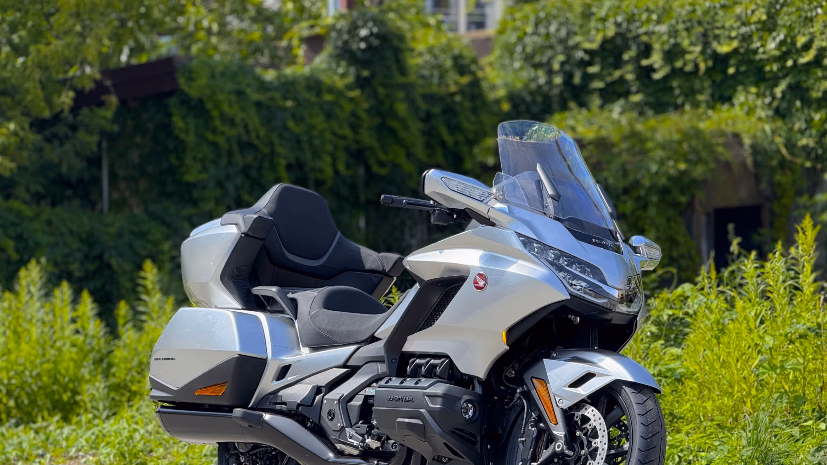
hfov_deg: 16.4
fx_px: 2873
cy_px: 308
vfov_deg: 9.3
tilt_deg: +0.1
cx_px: 414
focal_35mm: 131
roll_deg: +0.8
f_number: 2.8
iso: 64
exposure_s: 1/914
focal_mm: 15.66
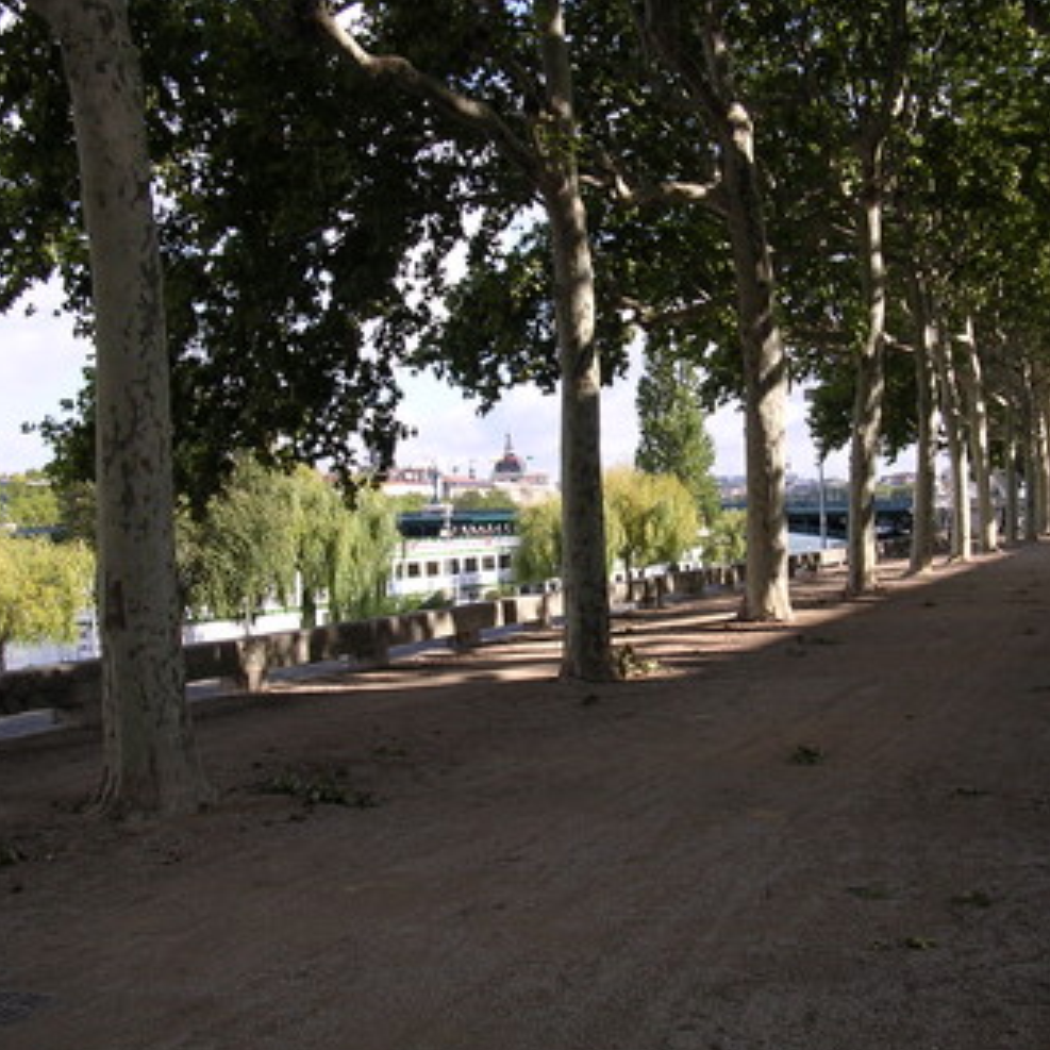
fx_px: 1579
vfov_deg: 36.8
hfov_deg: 36.7
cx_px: 597
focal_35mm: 46
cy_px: 536
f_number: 2.8
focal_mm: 5.8
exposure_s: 1/520
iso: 100
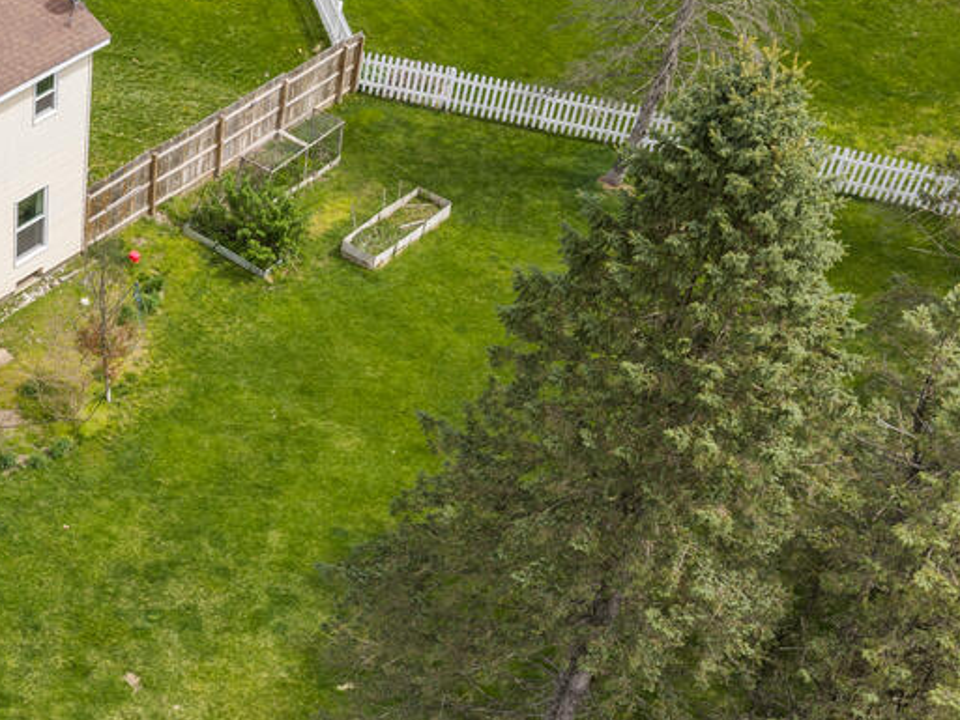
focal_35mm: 63
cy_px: 600
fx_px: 1748
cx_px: -41
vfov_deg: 22.9
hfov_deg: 28.5
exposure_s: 1/160
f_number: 5.6
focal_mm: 14.45
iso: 100
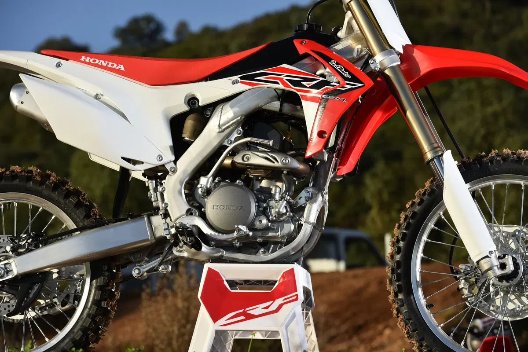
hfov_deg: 11.7
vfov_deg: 7.8
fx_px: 2566
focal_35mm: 175
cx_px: 264
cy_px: 176
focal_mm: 175
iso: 64
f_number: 8
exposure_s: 1/250
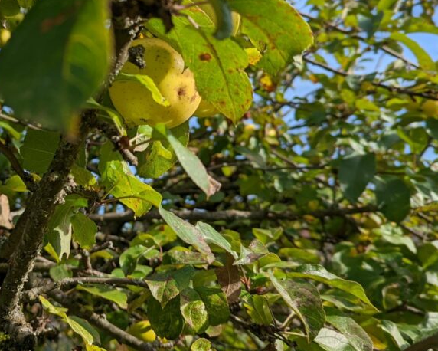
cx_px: 116
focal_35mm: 42
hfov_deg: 42.6
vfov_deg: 35.5
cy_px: 137
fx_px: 545
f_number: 1.85
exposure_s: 1/1397
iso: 38
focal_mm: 6.81
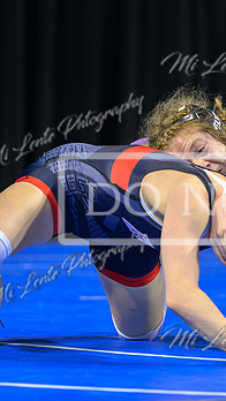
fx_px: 3033
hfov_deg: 4.3
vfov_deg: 7.6
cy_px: 190
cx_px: 268
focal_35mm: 285
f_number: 2.8
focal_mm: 135
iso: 3200
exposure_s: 1/800
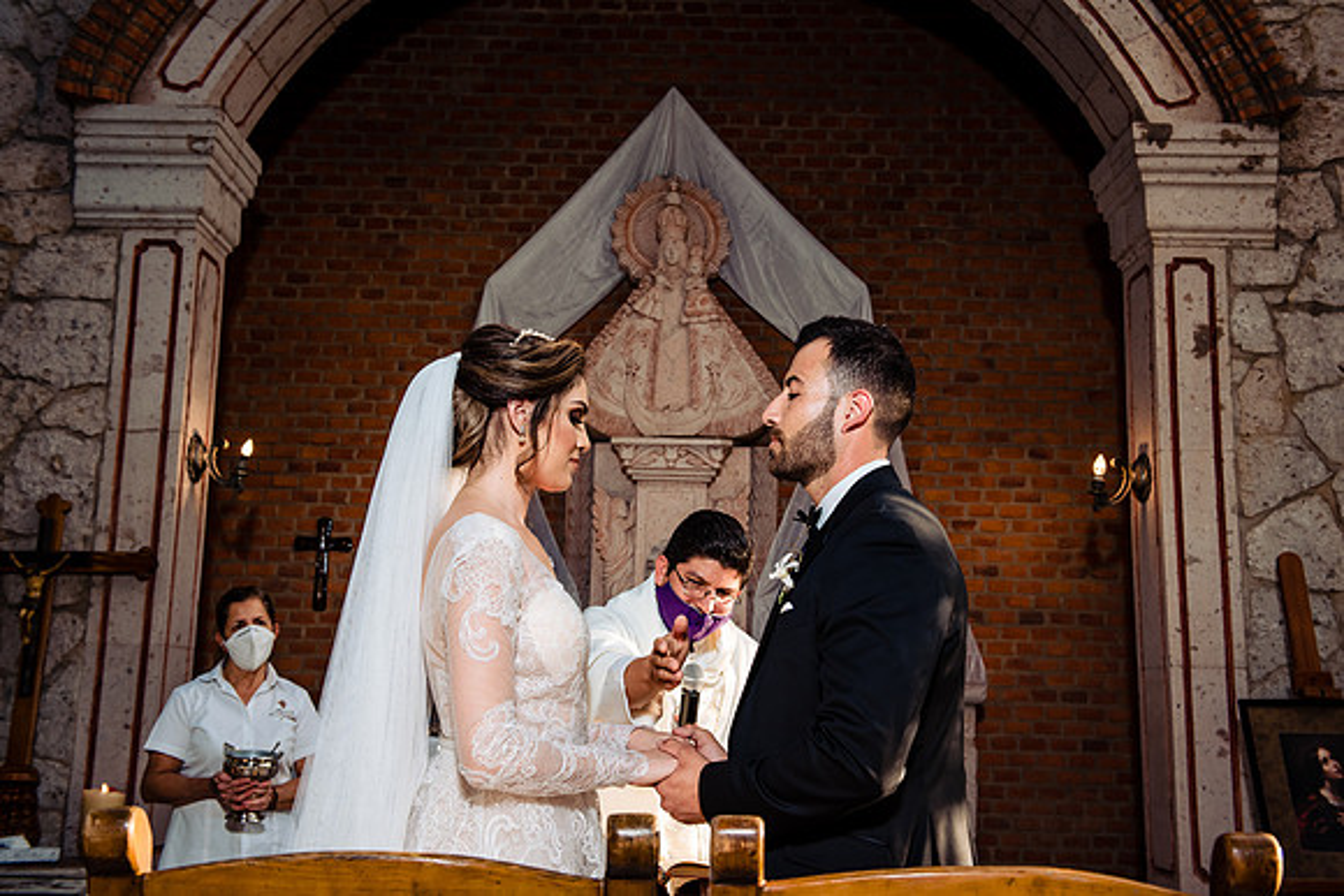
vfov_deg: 35.1
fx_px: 1419
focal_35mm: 38
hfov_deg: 50.7
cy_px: 448
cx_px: 672
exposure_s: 1/200
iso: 800
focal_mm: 38
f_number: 5.6
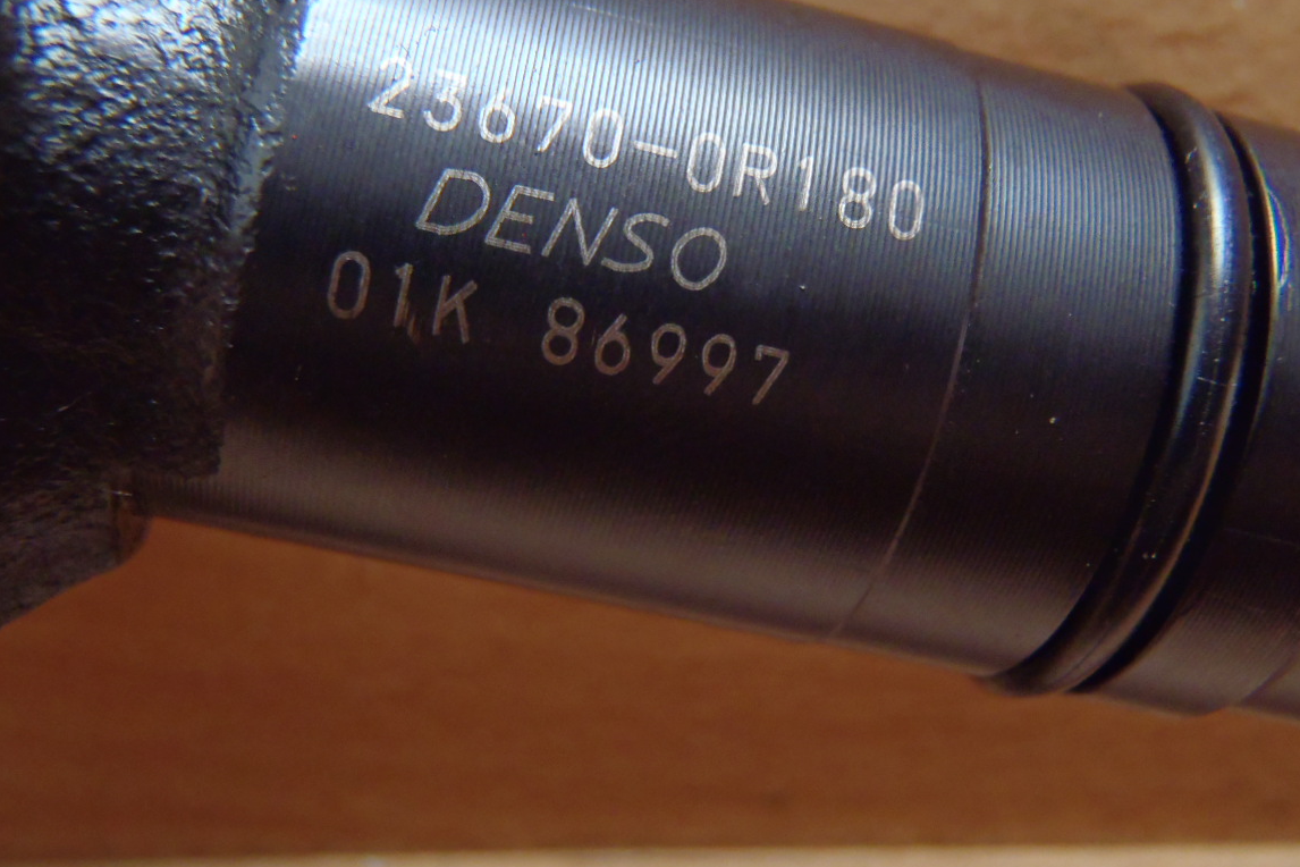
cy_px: 385
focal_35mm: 43
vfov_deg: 31.2
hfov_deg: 45.4
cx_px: 631
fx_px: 1553
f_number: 4.7
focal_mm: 6.64
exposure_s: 1/4
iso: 400
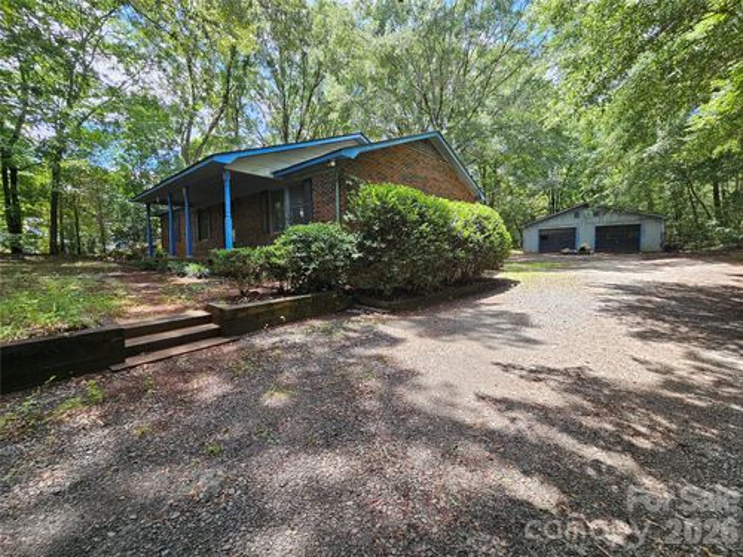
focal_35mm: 13
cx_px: 372
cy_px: 278
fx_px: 279
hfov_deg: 106.2
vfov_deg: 89.9
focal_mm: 2.2
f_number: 2.2
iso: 50
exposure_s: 1/186
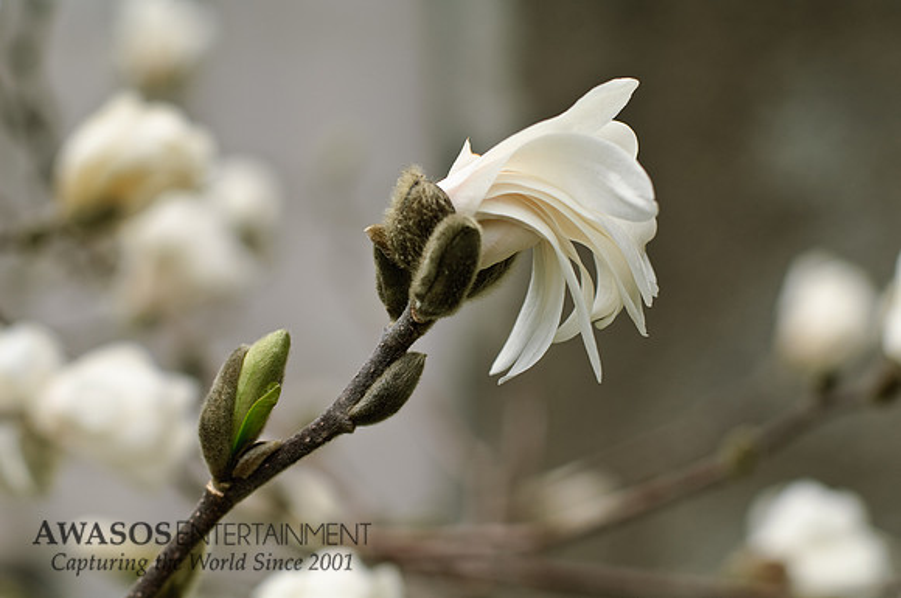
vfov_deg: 18.1
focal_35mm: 75
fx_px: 1874
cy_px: 299
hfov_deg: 27.0
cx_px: 450
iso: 100
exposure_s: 1/250
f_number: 4
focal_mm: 50
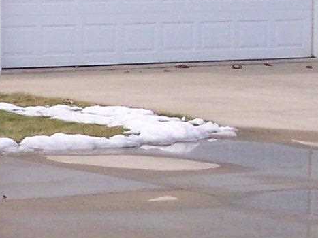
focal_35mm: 210
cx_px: -373
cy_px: 70
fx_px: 1929
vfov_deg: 7.1
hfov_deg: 8.8
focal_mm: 8
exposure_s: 1/500
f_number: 4.8
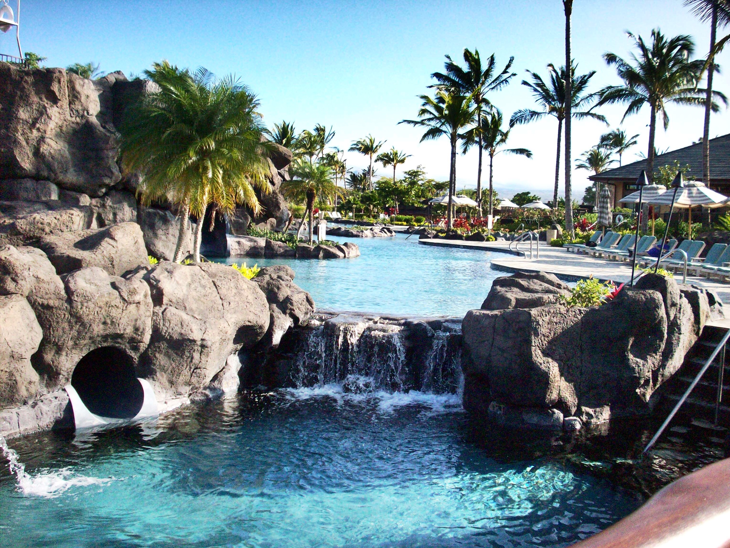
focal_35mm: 37
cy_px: 274
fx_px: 780
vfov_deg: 38.7
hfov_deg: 50.1
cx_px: 365
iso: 200
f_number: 2.8
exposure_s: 1/1357
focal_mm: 6.2
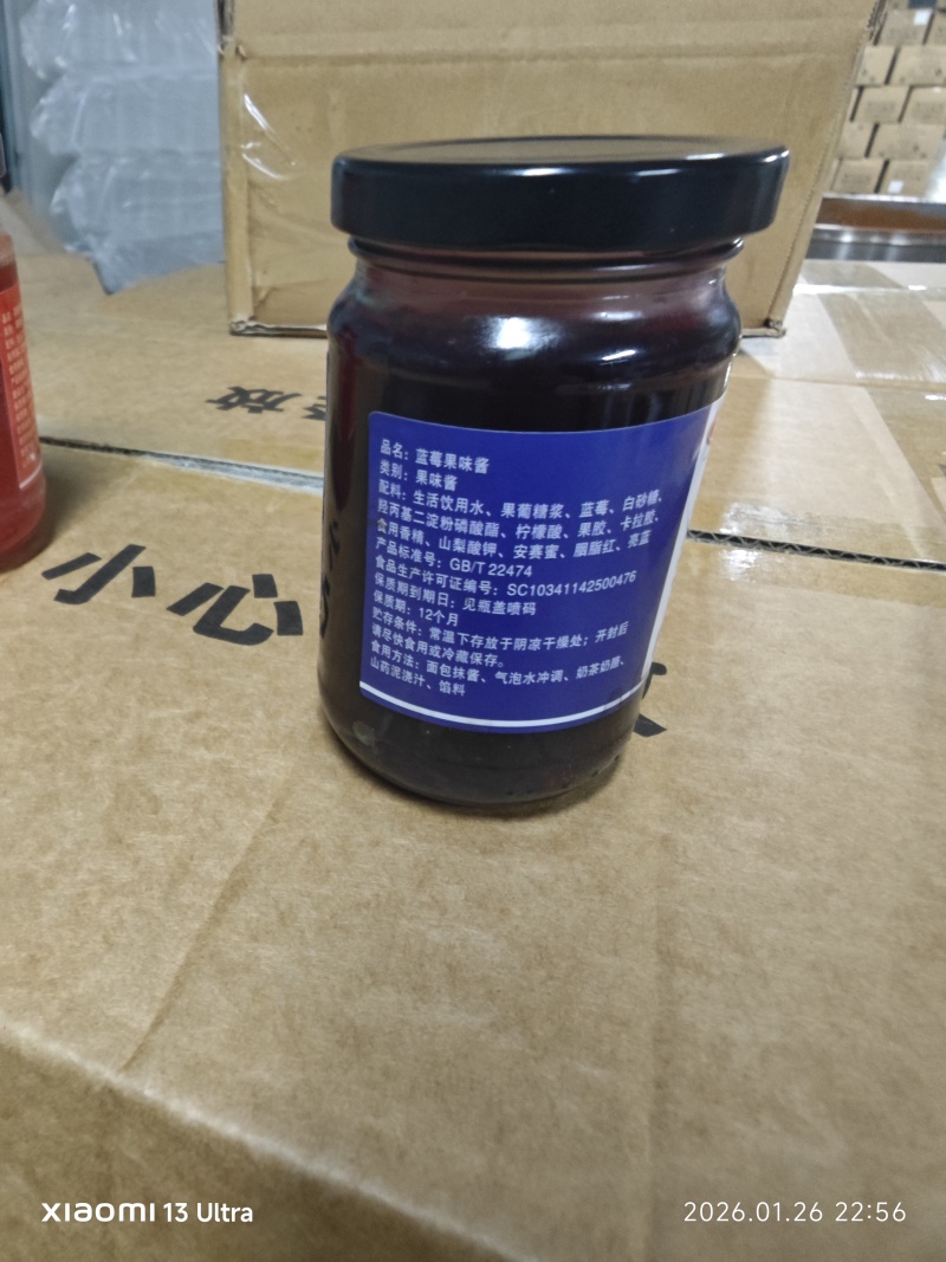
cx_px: 473
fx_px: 838
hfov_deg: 58.9
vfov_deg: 73.9
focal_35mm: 23
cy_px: 631
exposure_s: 1/25
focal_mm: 2.03
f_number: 1.8
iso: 400
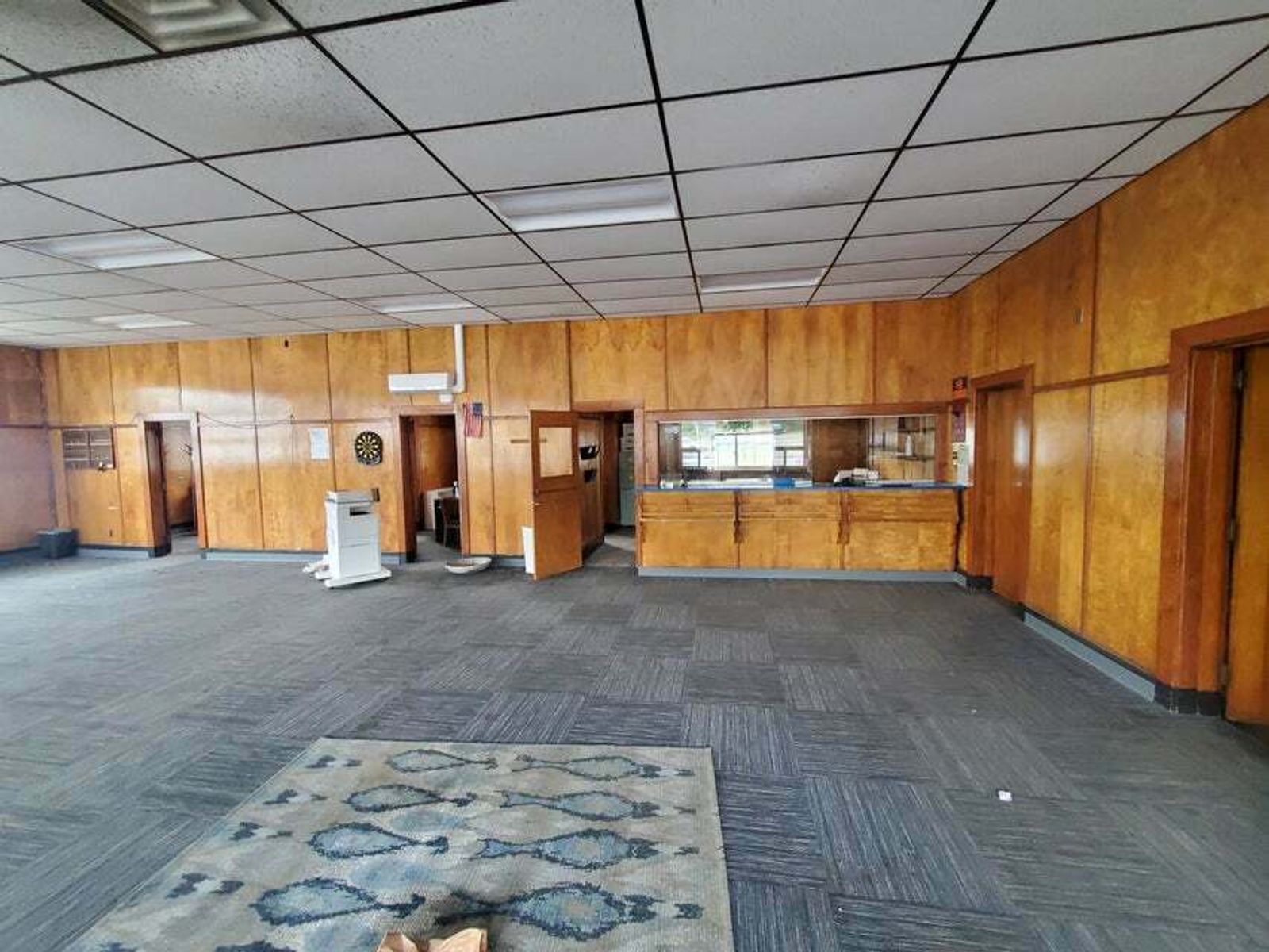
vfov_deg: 89.9
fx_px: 477
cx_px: 634
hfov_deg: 106.2
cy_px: 476
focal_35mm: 13
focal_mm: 1.8
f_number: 2.2
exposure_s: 1/40
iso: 400
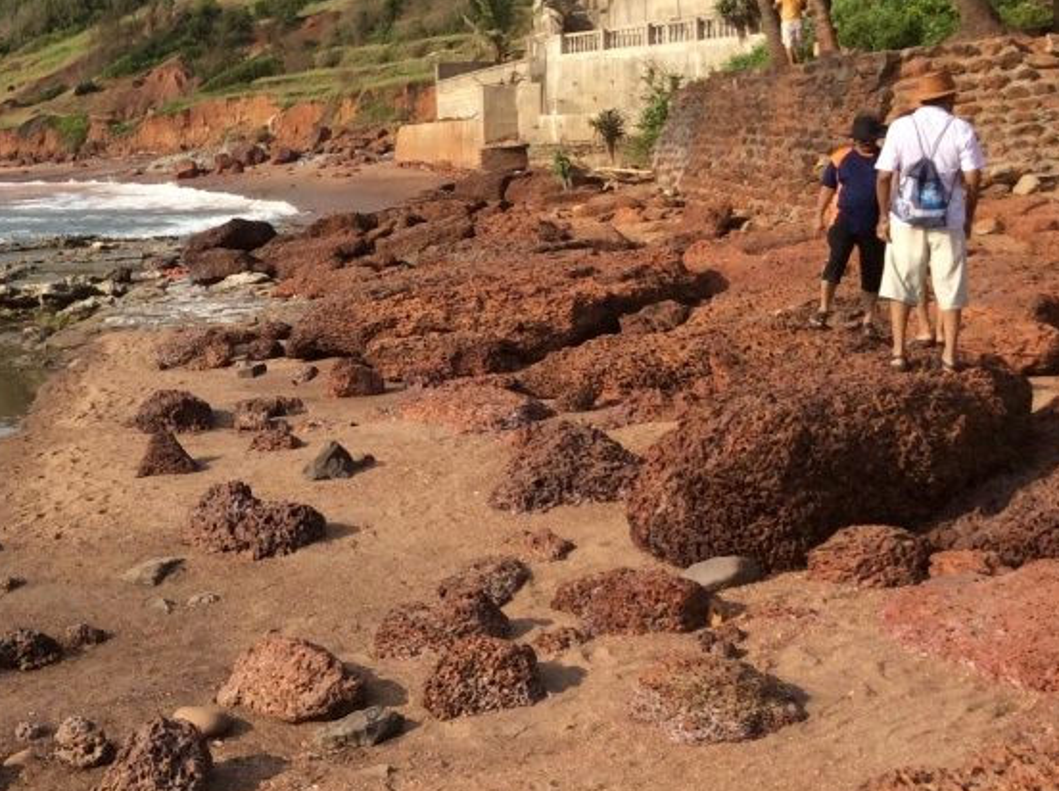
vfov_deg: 25.0
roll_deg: +1.3
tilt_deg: -4.2
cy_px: 241
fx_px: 1771
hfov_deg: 31.7
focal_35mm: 58
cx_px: 109
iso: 32
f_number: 2.4
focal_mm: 3.3
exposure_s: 1/1546
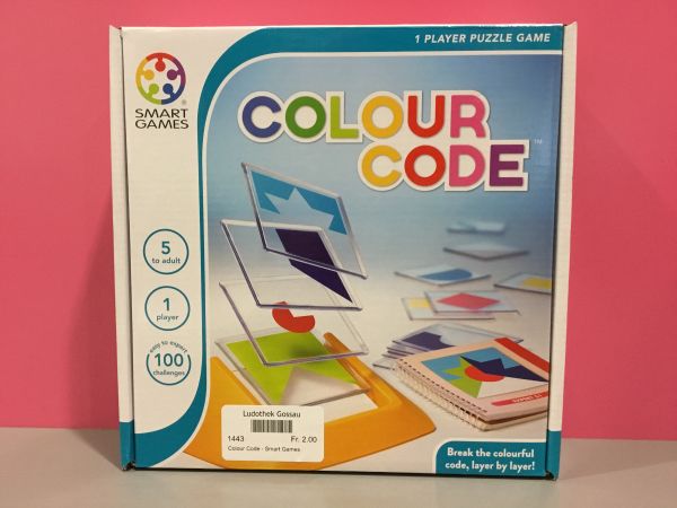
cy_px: 254
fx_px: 606
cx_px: 338
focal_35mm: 31
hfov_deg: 58.4
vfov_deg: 45.4
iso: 200
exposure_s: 1/33
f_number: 2.4
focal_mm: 3.3
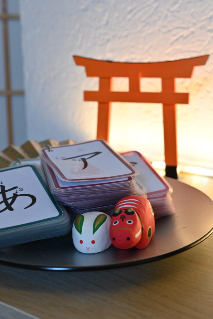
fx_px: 386
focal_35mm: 44
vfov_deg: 45.0
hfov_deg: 30.9
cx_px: 106
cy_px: 160
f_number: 4.5
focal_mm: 29
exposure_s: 1/80
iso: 500
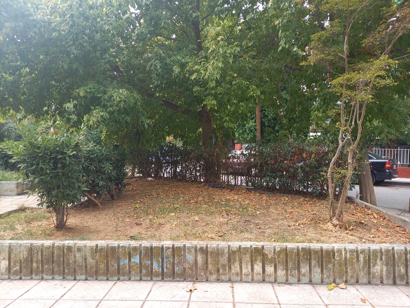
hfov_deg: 69.4
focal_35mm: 25
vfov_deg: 54.9
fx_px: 296
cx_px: 205
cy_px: 154
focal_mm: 4.65
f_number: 1.8
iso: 50
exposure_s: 1/118
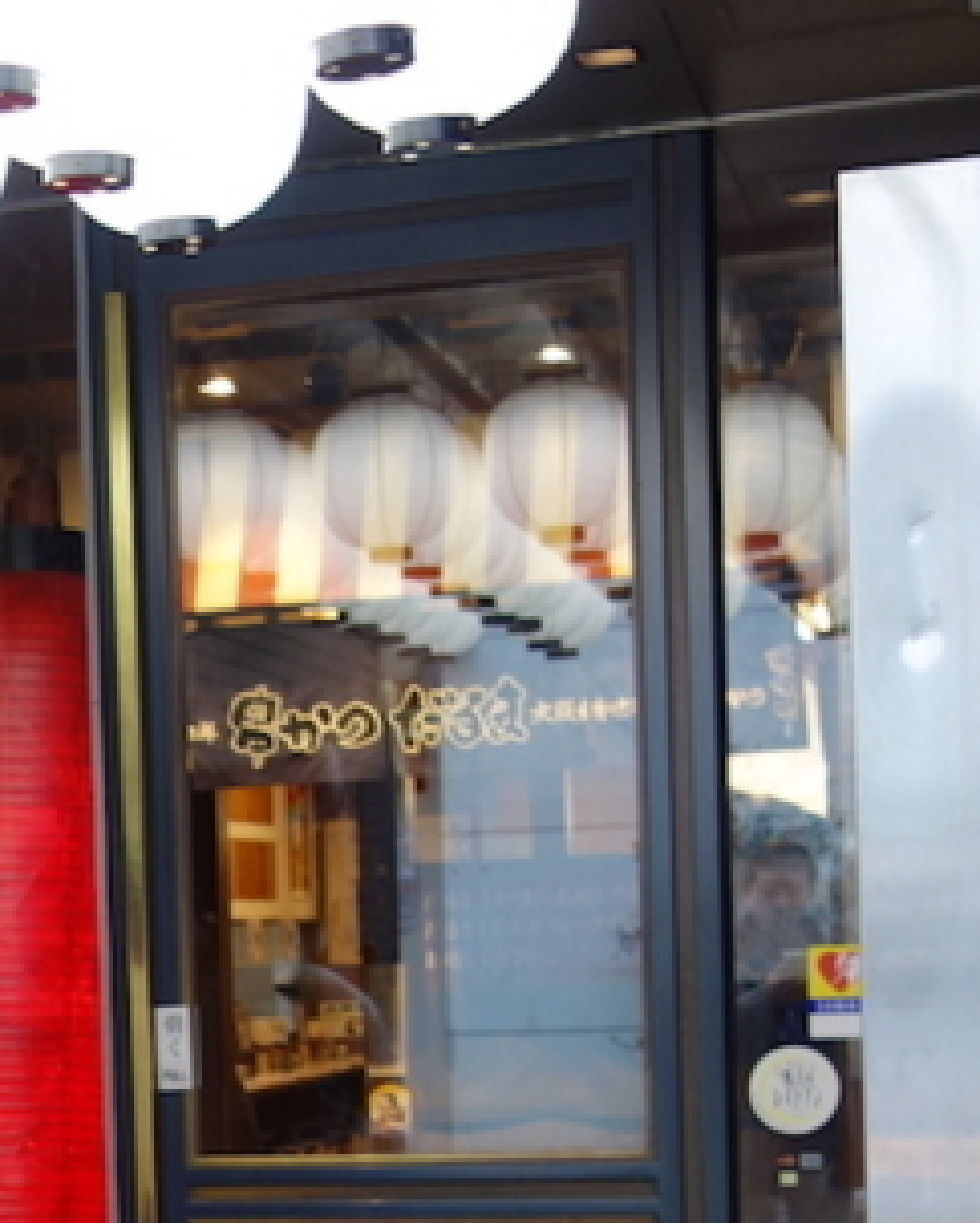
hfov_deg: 16.8
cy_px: 1102
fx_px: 3223
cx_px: -85
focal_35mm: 89
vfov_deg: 21.0
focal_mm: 10.4
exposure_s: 1/60
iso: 125
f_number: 1.8
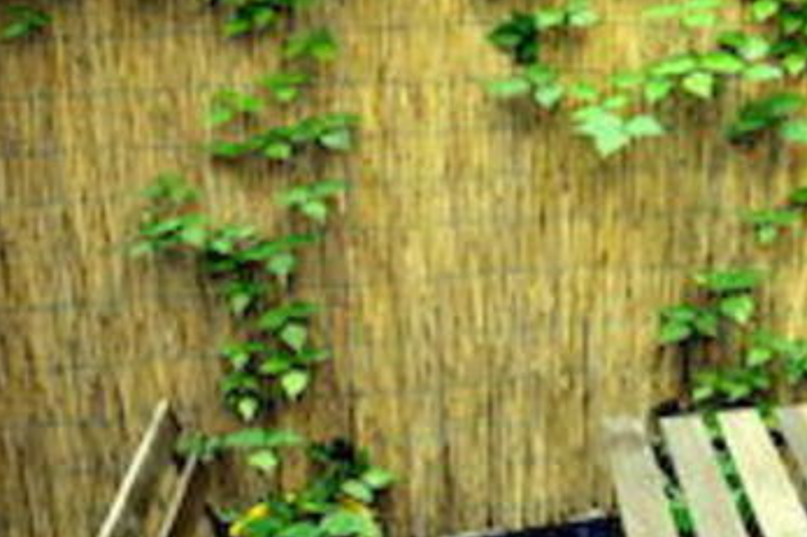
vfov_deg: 24.1
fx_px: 1255
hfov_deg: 32.5
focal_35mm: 56
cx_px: 827
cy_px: 335
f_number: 3.5
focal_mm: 18
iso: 200
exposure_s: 1/50
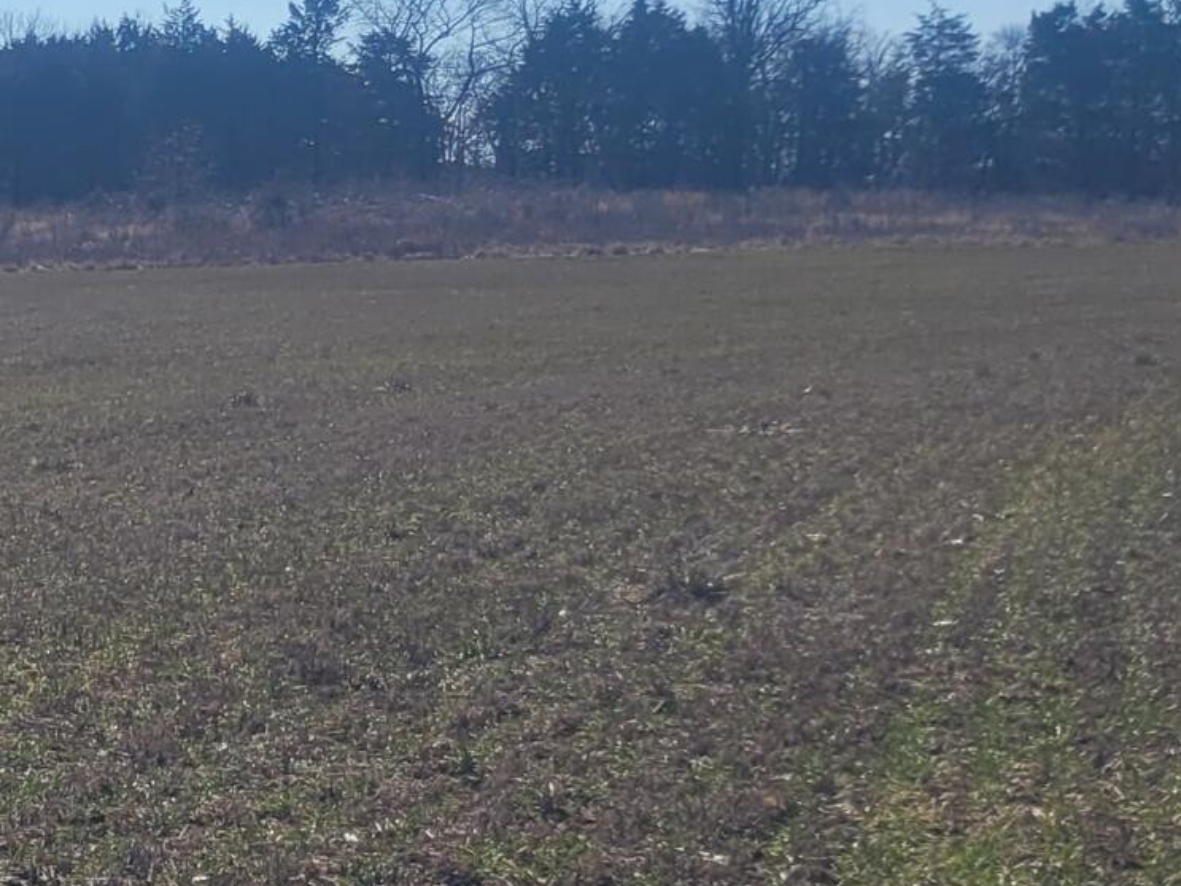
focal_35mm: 105
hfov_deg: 15.5
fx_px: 3582
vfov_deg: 14.1
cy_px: 404
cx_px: -1075
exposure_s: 1/5610
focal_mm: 5.4
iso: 40
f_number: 1.8
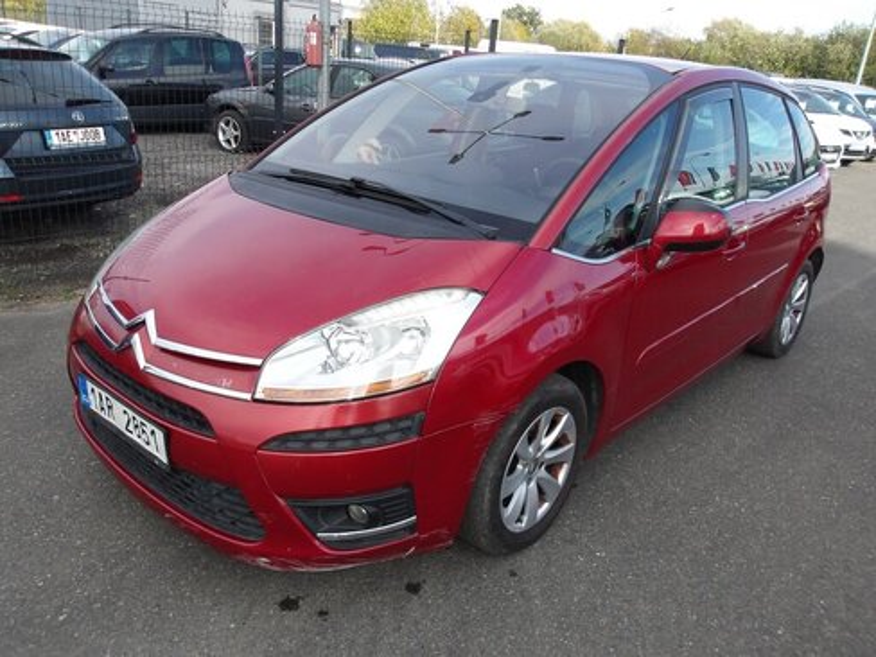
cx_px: 438
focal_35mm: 27
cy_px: 328
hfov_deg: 65.3
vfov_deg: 51.4
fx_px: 683
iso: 100
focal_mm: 4.9
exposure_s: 1/635
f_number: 3
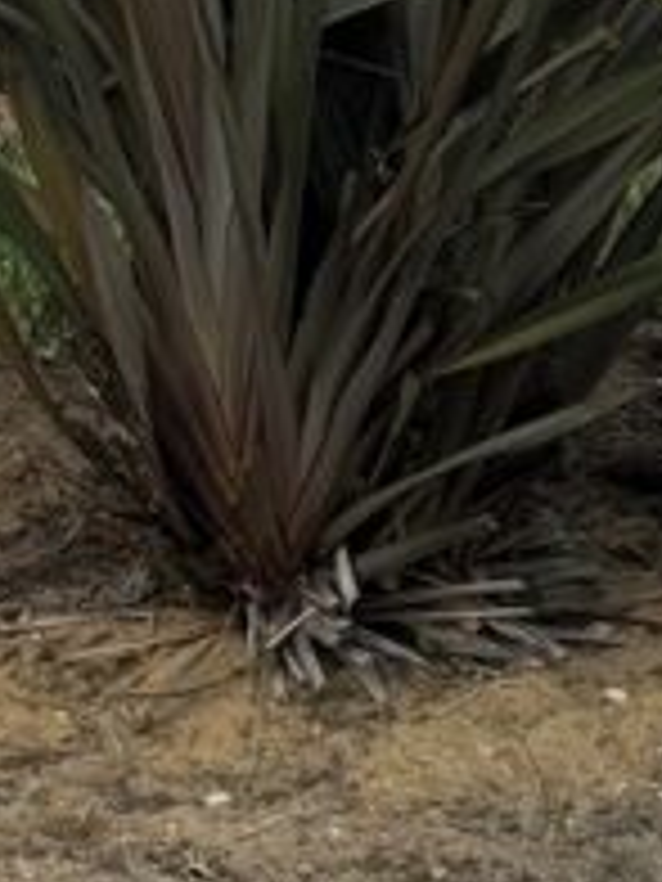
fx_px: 6400
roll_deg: -0.1
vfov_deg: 7.8
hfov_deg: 5.8
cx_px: 1198
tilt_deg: -8.7
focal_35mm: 251
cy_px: -99
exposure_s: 1/394
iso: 64
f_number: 1.78
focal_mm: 6.76
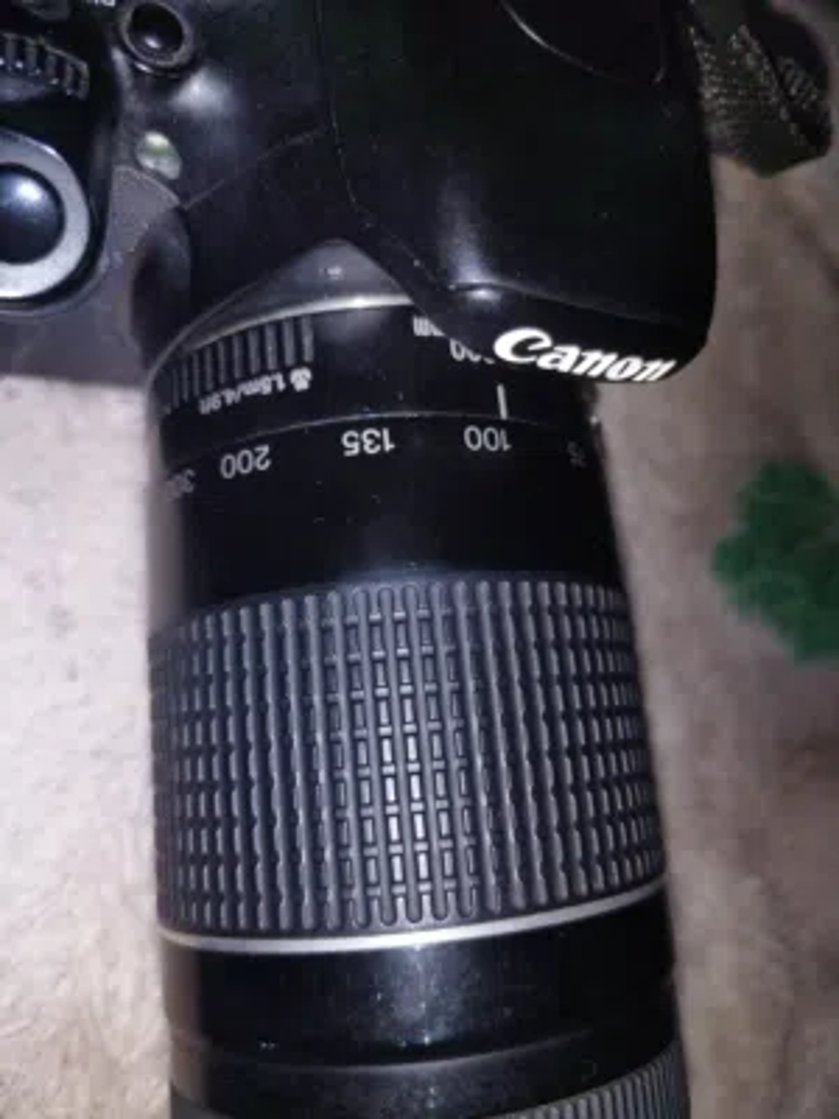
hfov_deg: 53.1
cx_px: 420
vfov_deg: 67.3
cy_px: 560
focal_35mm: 26
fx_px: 840
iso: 248
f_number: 1.8
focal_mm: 6.24
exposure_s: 1/100
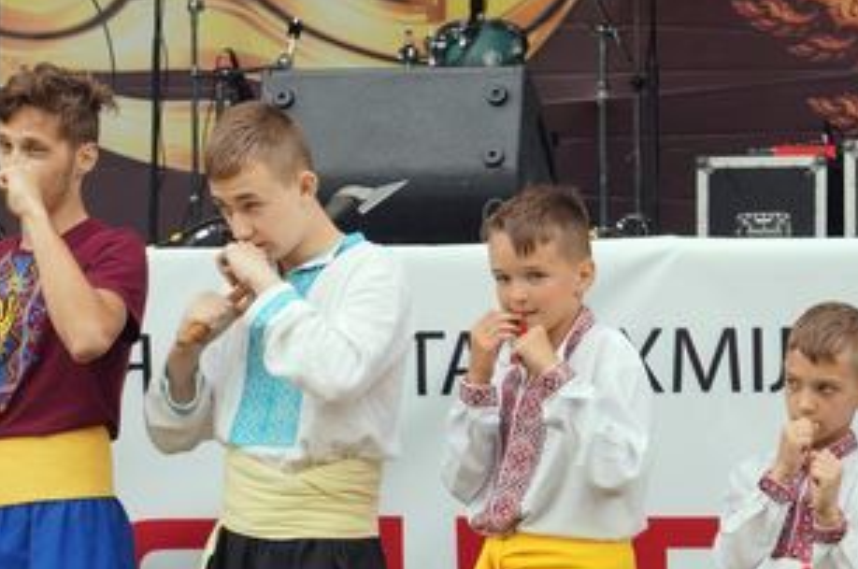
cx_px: 566
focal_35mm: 206
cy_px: 556
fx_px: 4902
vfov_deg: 6.6
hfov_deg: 10.0
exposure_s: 1/160
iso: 200
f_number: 5.6
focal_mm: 60
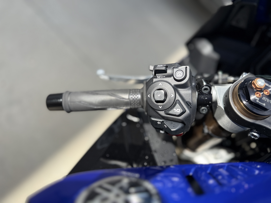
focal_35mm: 24
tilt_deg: -45.8
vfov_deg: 56.8
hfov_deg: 71.6
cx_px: 136
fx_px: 188
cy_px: 102
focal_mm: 6.76
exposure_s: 1/1812
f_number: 1.78
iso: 80
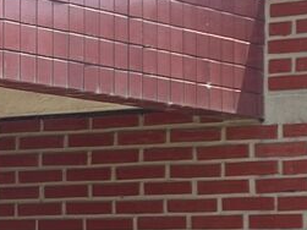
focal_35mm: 199
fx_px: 1764
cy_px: 259
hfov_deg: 9.3
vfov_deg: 7.4
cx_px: -327
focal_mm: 4.25
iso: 32
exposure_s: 1/202
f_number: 1.8
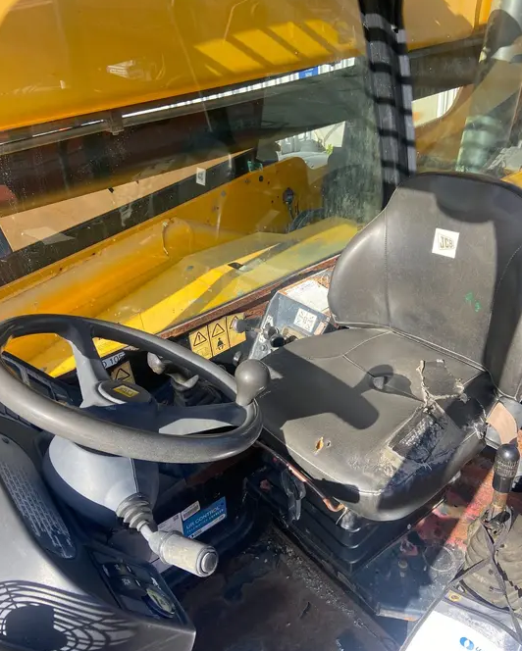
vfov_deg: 62.2
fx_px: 540
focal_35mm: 28
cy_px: 330
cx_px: 266
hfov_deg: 51.6
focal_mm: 4.25
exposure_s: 1/728
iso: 32
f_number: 1.8
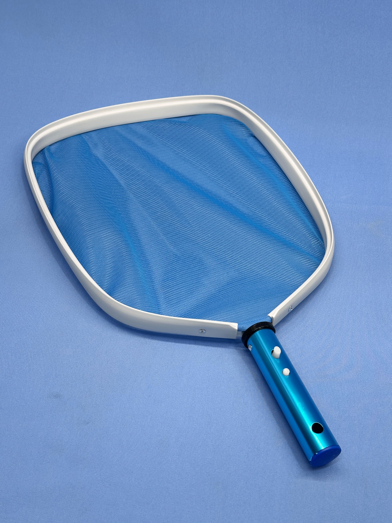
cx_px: 196
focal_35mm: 48
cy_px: 262
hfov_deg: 30.3
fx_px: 725
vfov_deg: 39.7
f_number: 1.78
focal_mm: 6.86
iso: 64
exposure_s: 1/161
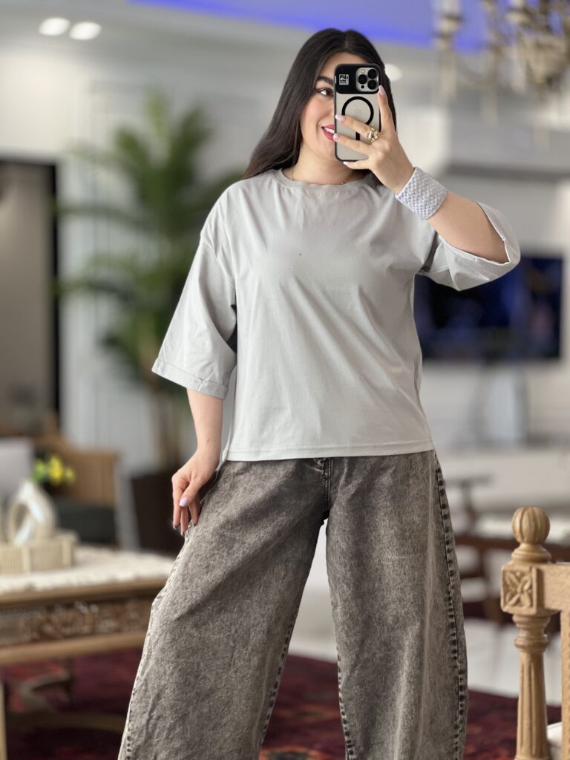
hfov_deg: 19.1
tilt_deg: -19.4
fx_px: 1691
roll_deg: +2.3
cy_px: 380
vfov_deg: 25.3
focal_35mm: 77
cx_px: 285
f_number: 2.8
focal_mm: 9
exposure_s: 1/100
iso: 200
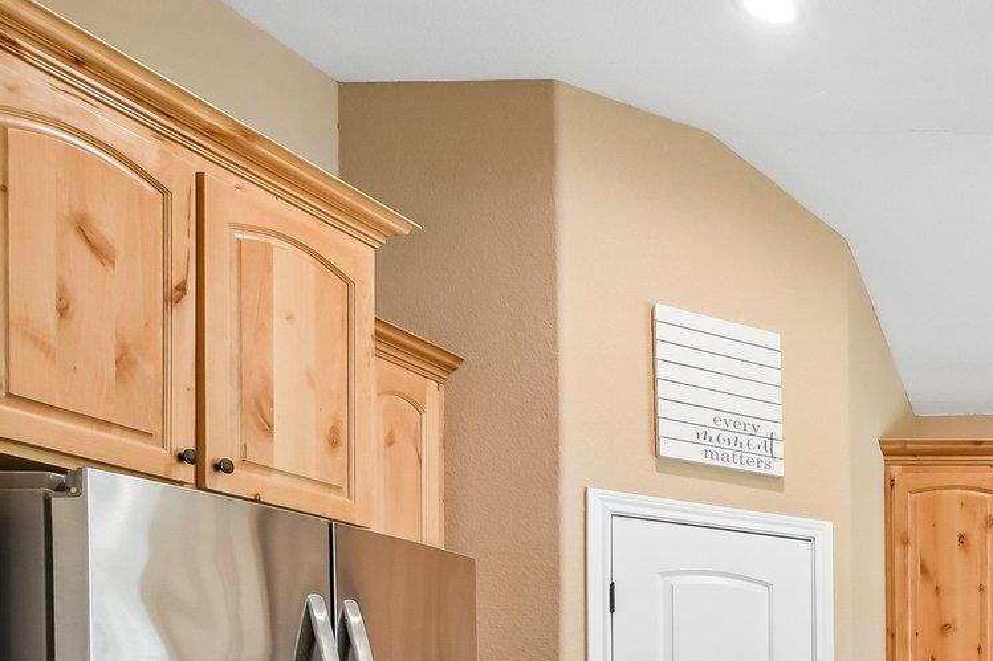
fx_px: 1131
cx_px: 1338
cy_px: 745
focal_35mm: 41
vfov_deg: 29.2
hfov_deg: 32.8
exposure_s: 1/8
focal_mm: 10
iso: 400
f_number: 8
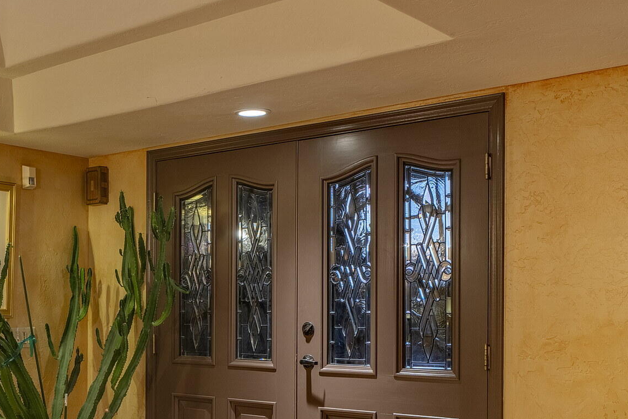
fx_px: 855
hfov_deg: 39.1
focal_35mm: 49
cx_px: 146
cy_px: 311
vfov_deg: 27.2
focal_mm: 20
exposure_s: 1/8
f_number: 7.1
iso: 200
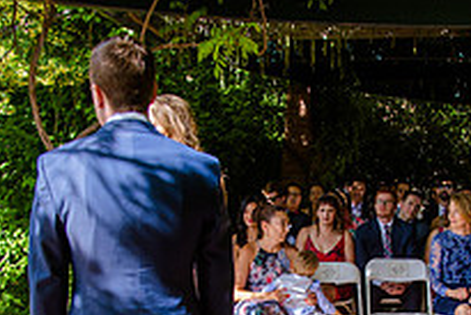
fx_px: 890
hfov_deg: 29.5
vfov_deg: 19.2
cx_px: 308
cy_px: 346
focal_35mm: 68
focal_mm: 24
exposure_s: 1/125
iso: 200
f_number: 5
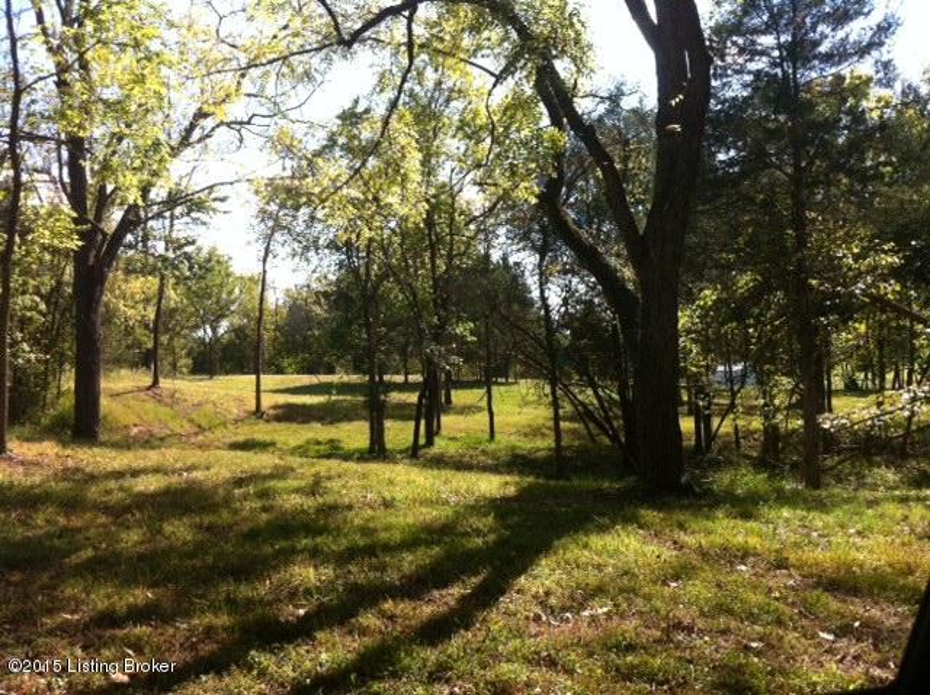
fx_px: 939
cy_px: 348
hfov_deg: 52.7
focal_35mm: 35
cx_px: 465
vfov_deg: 40.6
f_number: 2.8
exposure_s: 1/520
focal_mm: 3.85
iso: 80
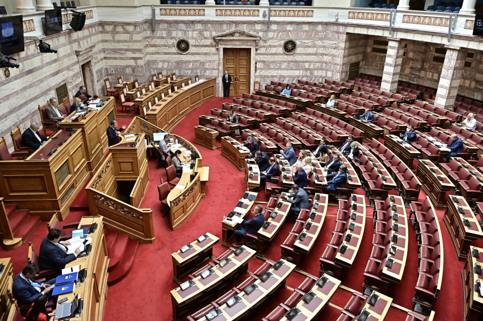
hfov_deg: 65.5
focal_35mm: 28
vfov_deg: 46.3
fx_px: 375
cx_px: 242
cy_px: 160
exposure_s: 1/250
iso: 1000
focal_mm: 28
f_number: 4
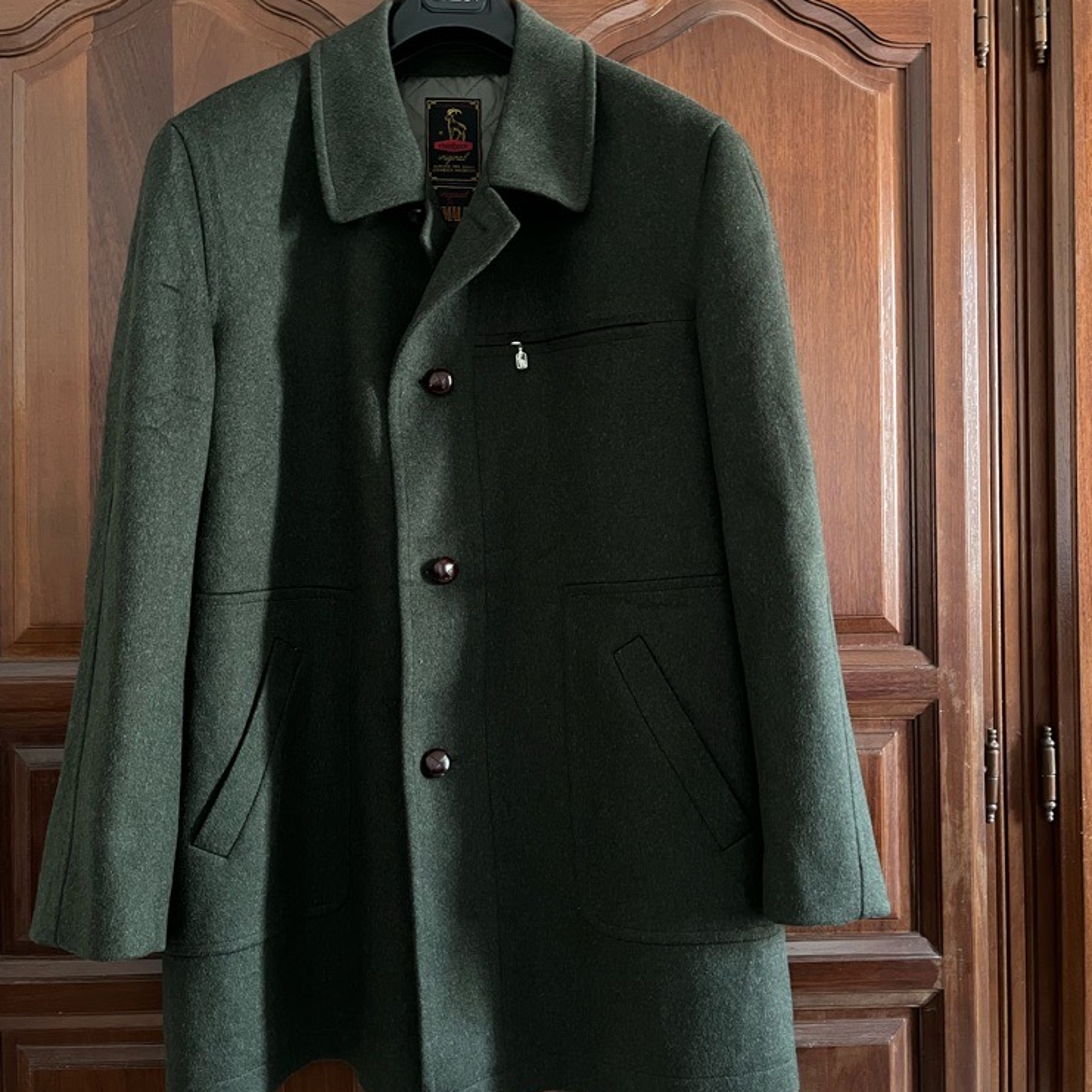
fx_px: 1106
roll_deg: +1.4
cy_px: 491
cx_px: 544
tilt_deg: +2.2
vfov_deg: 52.4
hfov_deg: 52.5
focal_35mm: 31
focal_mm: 5.1
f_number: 1.6
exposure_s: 1/30
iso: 800
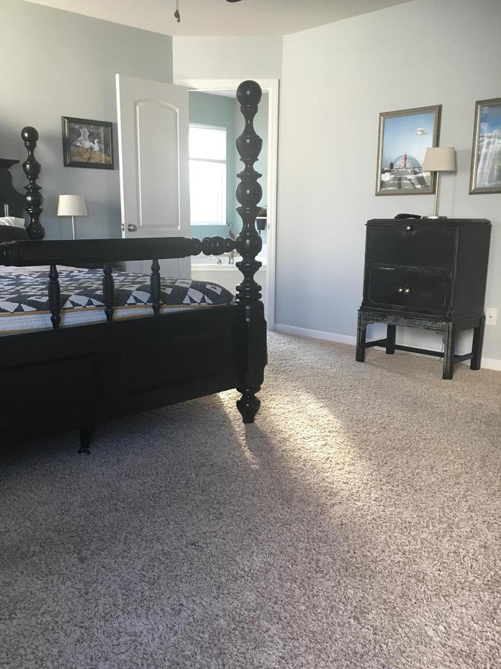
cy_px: 345
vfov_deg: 56.8
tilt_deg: -11.4
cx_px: 227
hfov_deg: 44.1
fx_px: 618
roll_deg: +1.5
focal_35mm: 32
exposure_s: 1/30
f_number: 2.2
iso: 80
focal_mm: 4.15
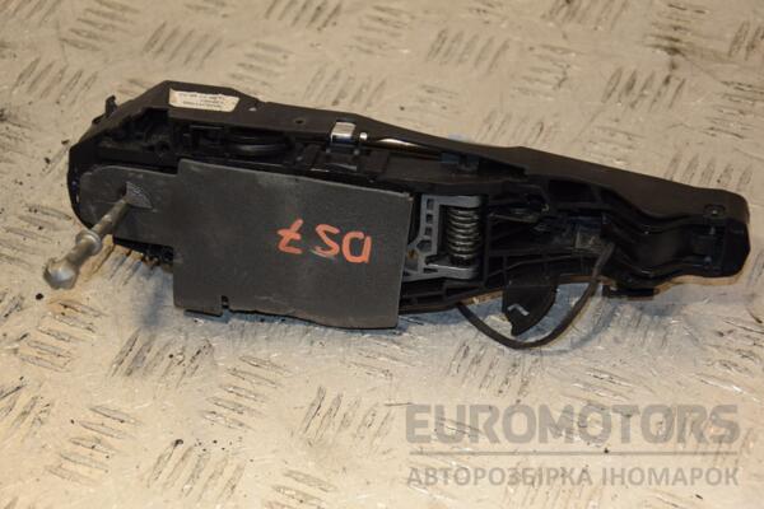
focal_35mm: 87
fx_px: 1846
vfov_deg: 15.7
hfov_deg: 23.4
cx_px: 382
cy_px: 254
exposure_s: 1/200
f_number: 5
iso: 800
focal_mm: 58
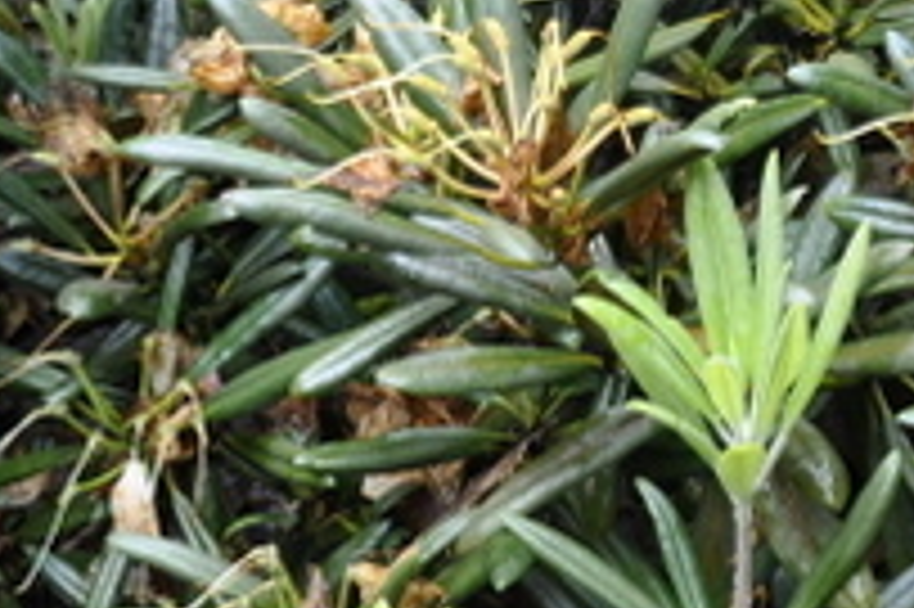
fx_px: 5250
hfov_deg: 9.9
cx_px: 590
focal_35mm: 207
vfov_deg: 6.6
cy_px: -257
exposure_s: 1/50
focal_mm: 35
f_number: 7.1
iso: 200
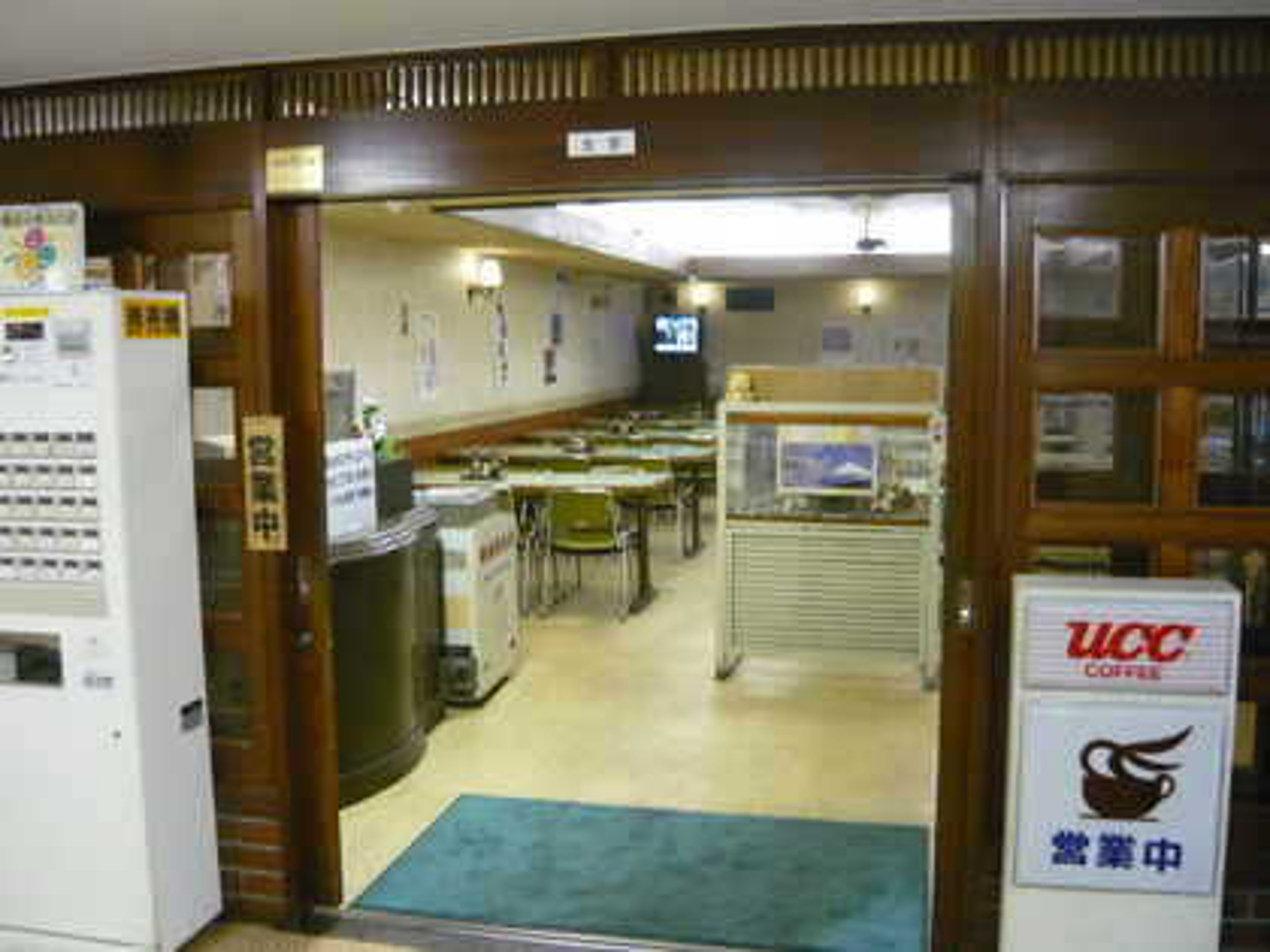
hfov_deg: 55.4
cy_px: 476
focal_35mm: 33
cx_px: 635
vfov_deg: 42.9
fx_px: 1211
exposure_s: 1/25
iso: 400
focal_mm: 5.5
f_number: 2.8
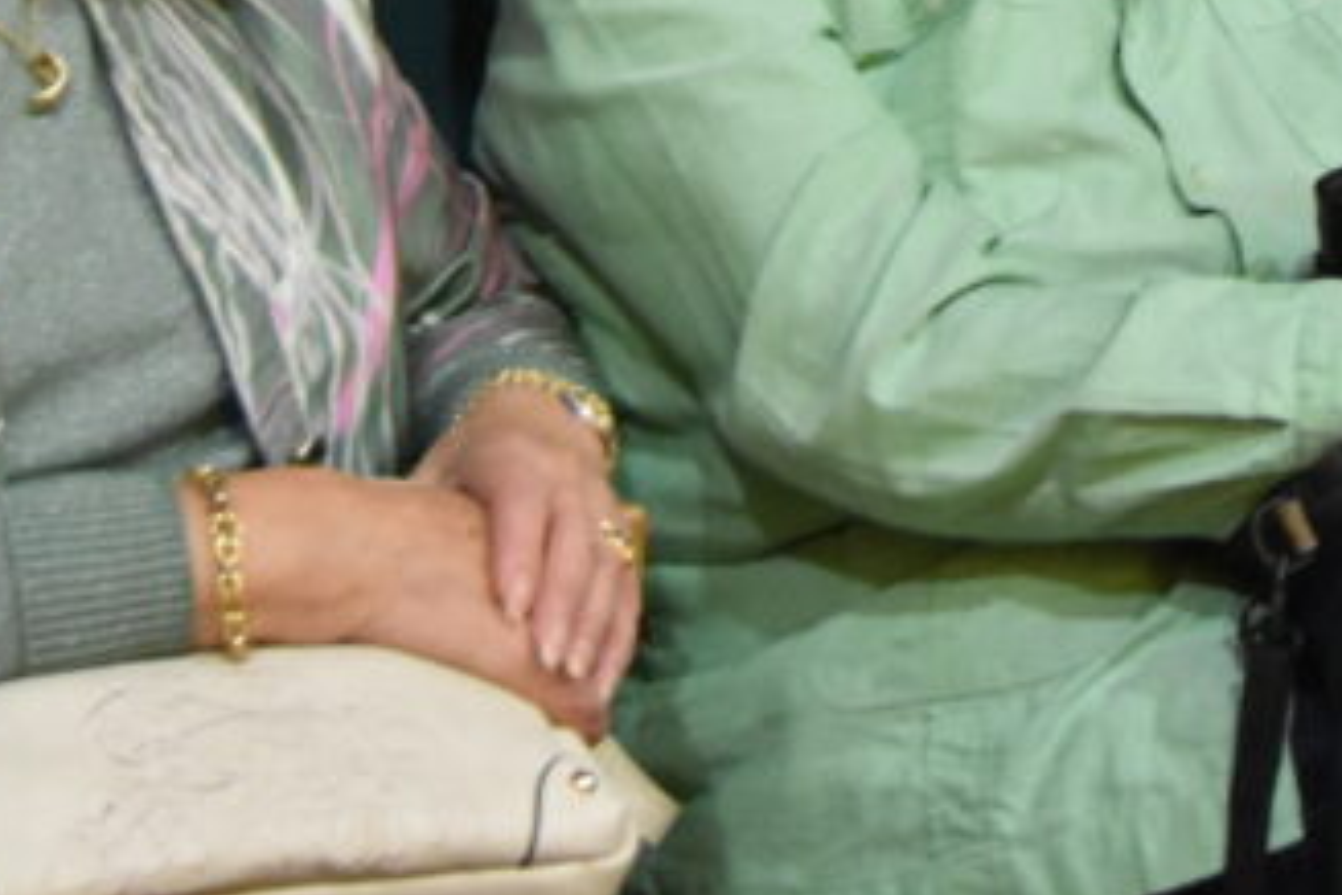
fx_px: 4548
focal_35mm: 122
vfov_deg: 10.8
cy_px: -450
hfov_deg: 16.5
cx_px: 1256
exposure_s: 1/60
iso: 5600
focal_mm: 26
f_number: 4
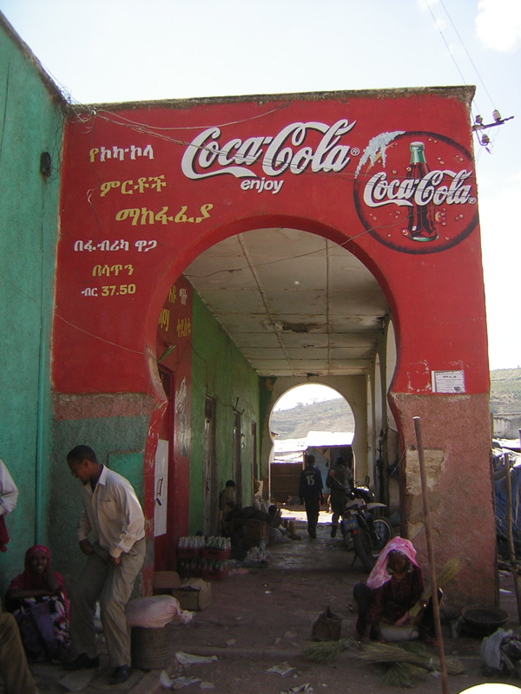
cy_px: 347
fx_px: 722
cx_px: 260
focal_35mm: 36
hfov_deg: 39.7
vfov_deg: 51.4
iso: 50
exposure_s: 1/452
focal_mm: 4.7
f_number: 2.6
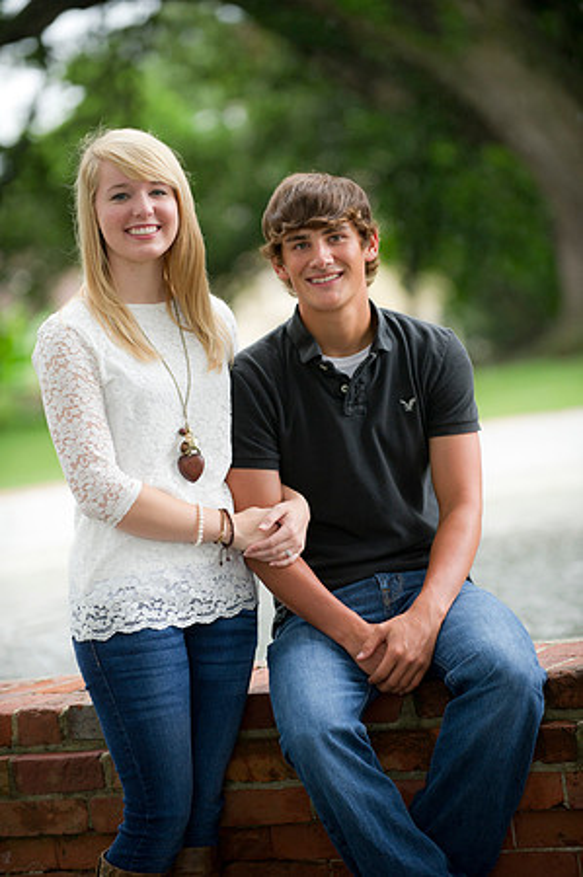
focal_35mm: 150
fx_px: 3652
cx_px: 292
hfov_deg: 9.1
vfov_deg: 13.7
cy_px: 438
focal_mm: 150
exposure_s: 1/250
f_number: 2.8
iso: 640
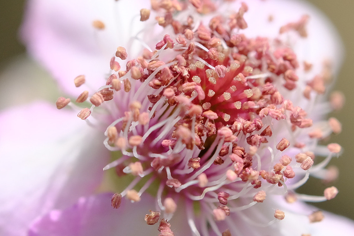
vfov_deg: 8.6
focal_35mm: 160
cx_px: 230
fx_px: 1573
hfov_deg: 12.8
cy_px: 129
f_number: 5.6
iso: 400
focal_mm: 80
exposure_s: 1/800
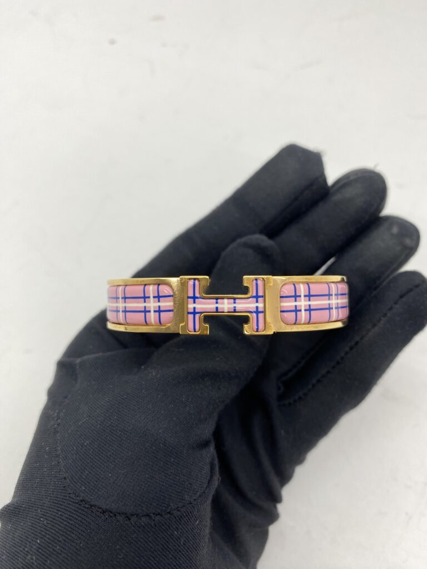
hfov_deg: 54.9
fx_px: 411
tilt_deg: -60.5
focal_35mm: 25
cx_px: 214
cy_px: 284
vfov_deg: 69.4
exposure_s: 1/108
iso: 32
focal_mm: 4.25
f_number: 1.8
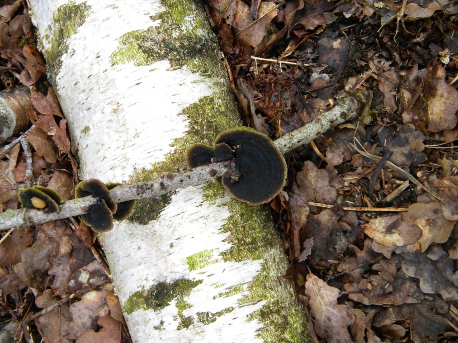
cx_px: 229
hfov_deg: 40.4
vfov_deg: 30.9
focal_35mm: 47
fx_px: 622
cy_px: 172
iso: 153
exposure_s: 1/60
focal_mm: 8.6
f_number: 3.9
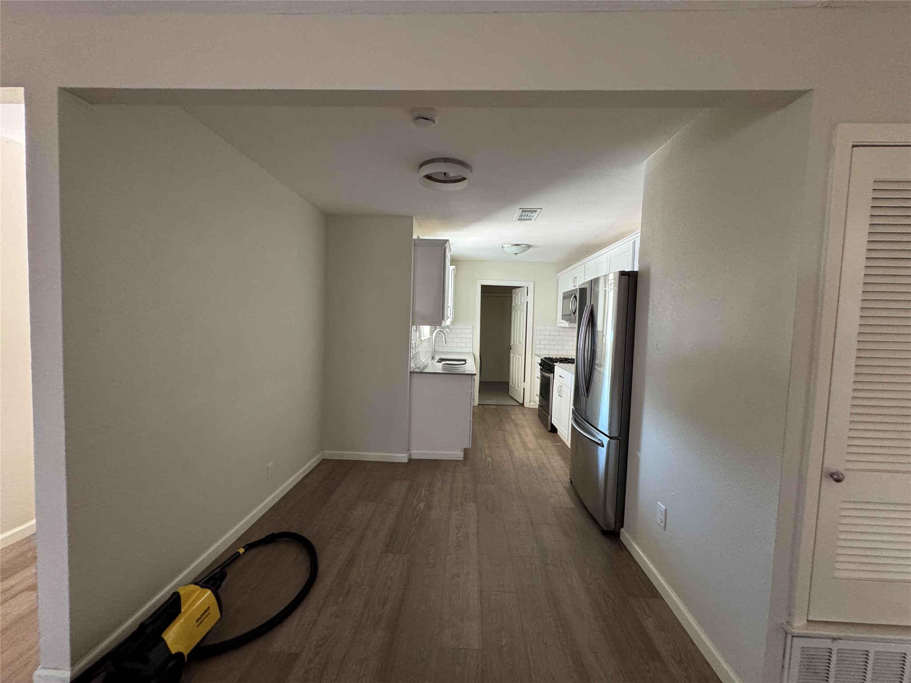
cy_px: 342
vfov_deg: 85.7
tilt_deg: -3.6
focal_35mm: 14
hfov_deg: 102.1
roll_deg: -1.6
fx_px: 368
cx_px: 456
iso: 400
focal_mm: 2.22
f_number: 2.2
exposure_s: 1/60
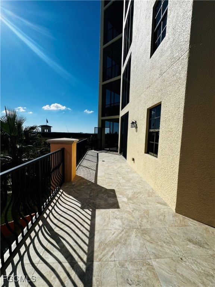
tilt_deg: -3.9
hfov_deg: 85.7
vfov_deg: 102.1
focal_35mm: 14
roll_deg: -2.1
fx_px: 116
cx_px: 108
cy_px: 144
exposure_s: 1/5051
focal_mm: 2.22
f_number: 2.2
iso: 50
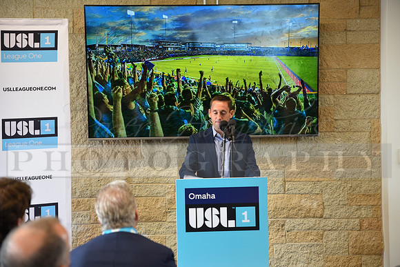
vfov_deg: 19.5
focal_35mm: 70
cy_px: 134
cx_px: 200
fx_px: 778
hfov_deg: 28.8
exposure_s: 1/60
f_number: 2.8
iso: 400
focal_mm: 70
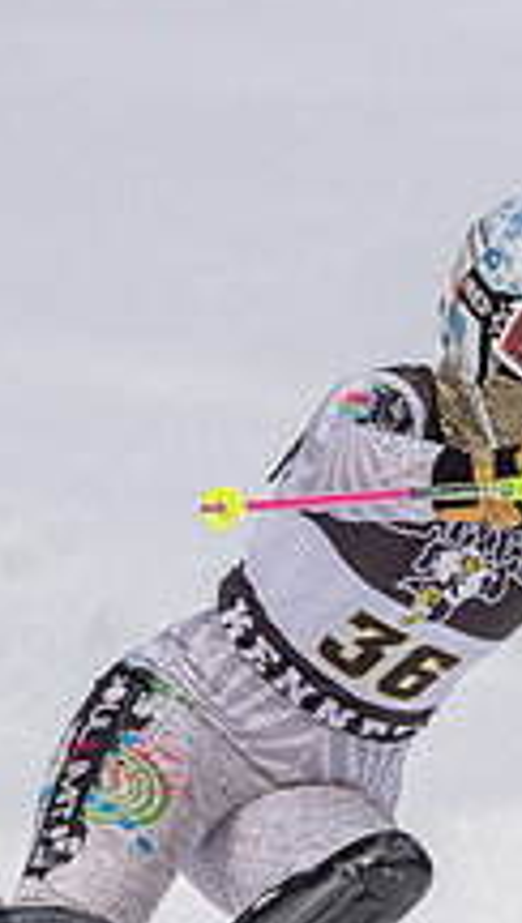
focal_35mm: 1012
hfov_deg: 1.2
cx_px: 406
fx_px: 24825
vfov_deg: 2.1
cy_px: 628
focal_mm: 360
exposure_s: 1/1600
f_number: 6.3
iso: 500
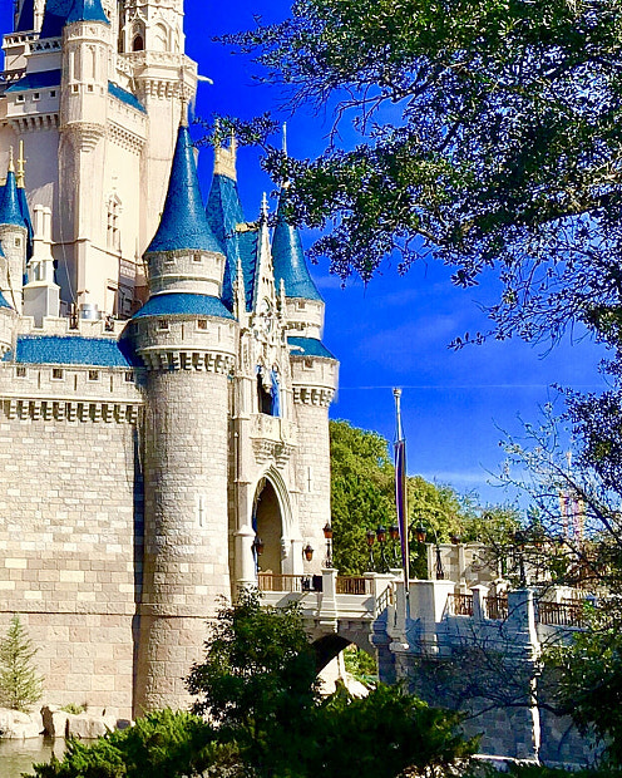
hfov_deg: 20.5
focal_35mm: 73
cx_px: 40
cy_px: 78
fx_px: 1680
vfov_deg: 25.3
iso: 25
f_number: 2.2
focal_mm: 4.15
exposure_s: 1/1709
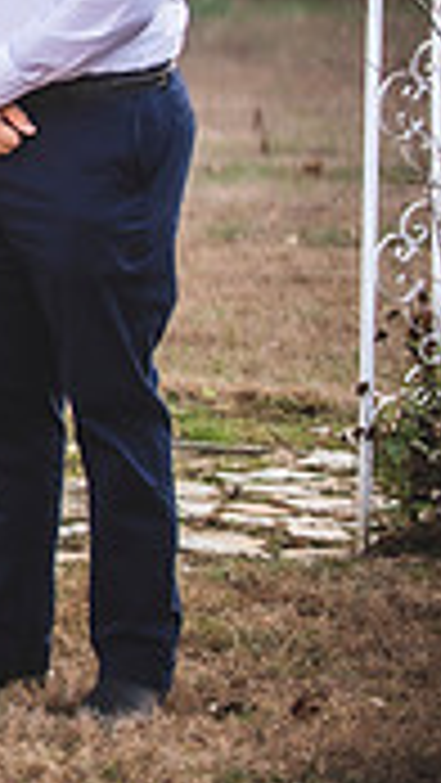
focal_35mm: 359
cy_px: -43
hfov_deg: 3.3
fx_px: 7456
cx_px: -839
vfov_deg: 6.0
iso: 200
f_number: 3.2
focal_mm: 102
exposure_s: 1/400
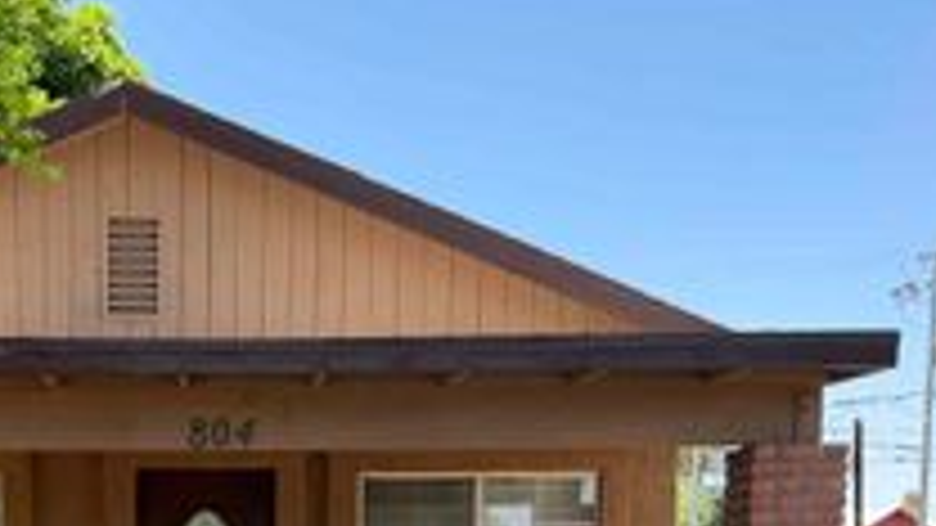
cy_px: 762
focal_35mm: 63
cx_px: 184
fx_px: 1564
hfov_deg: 32.4
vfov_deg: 17.4
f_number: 1.78
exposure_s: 1/1410
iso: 100
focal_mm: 6.76
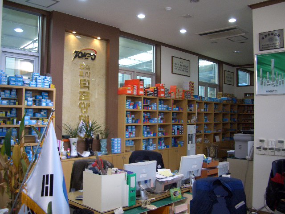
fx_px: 288
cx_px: 142
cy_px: 107
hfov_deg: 52.6
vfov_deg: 40.7
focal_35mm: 35
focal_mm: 5.8
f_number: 2.6
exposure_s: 1/30
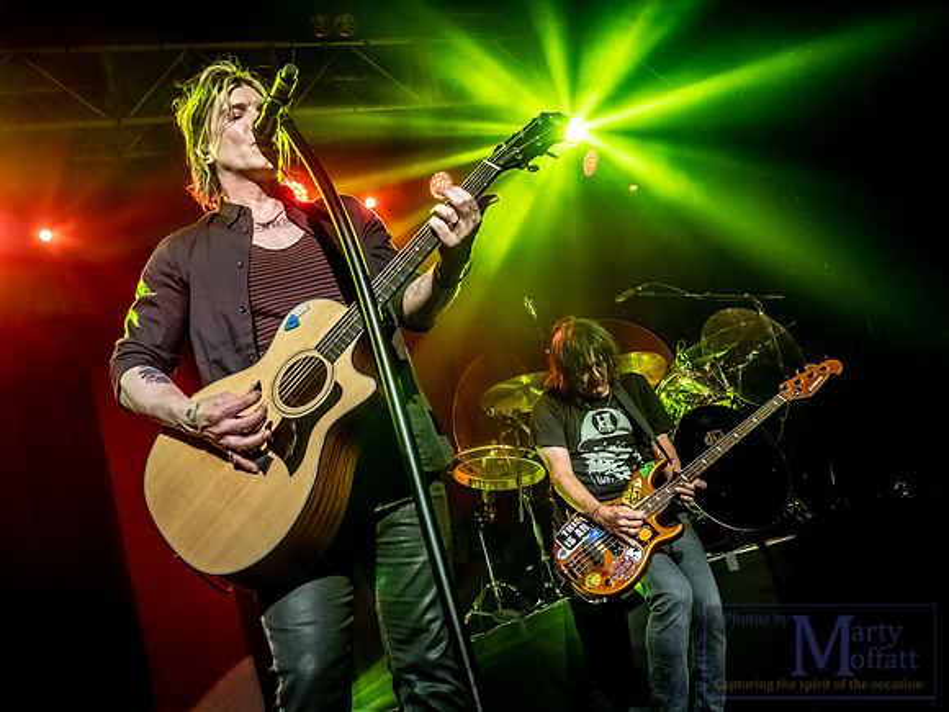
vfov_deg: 41.8
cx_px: 474
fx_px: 932
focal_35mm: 34
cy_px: 356
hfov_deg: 54.0
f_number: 3.5
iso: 1600
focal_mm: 17
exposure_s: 1/250
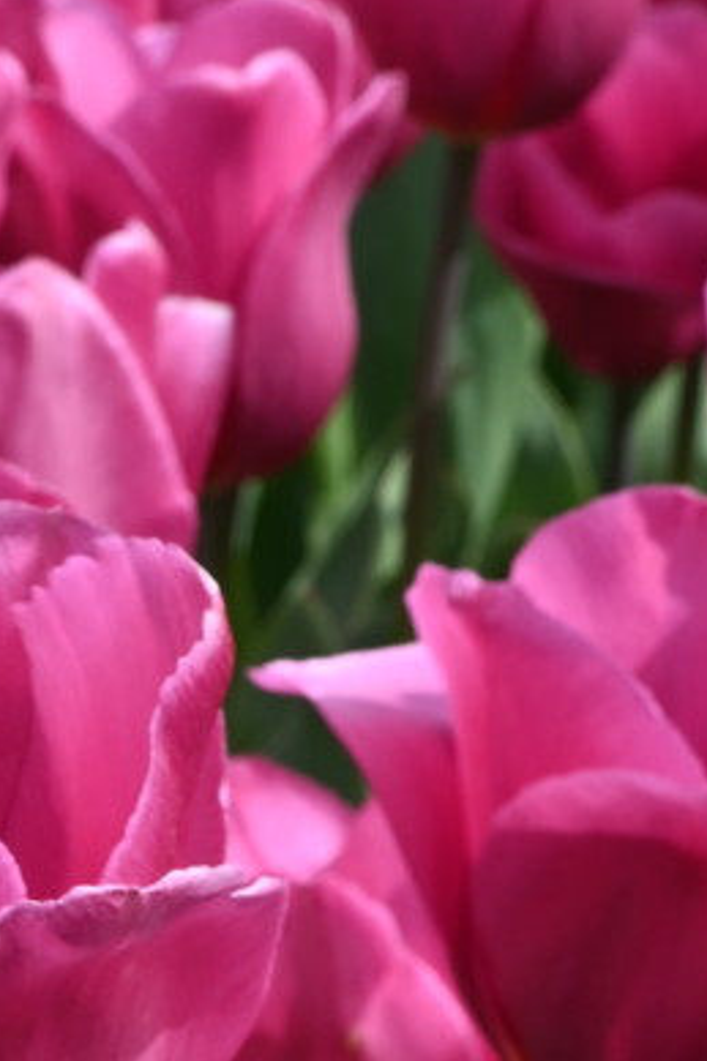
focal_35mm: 136
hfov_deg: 10.0
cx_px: -1
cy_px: 1159
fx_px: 4010
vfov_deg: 14.7
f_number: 16
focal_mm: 49
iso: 140
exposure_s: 1/60
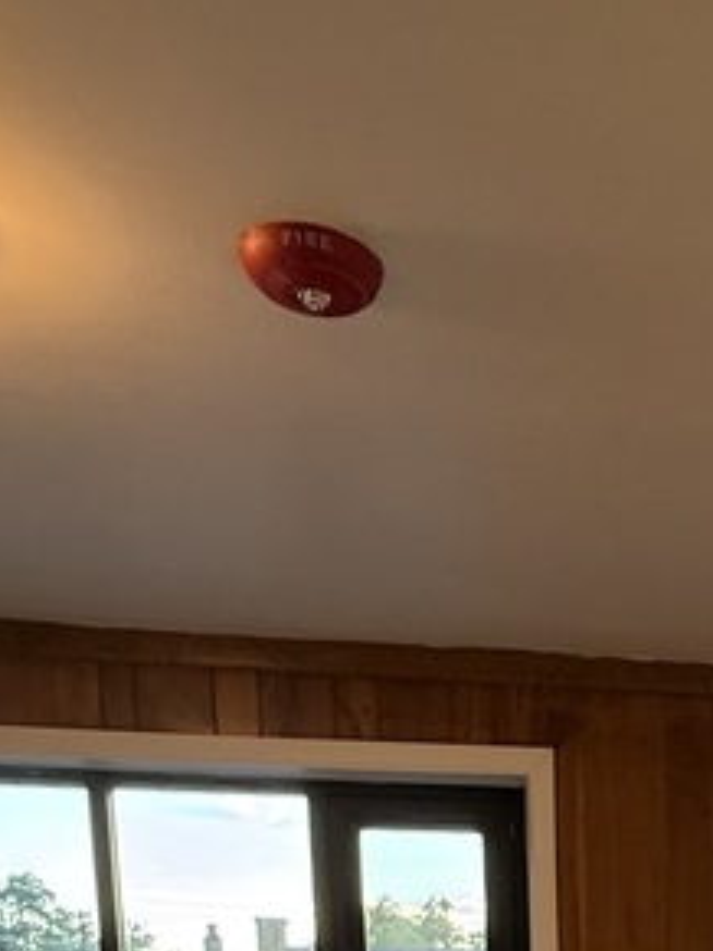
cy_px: 1333
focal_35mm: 52
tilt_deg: -11.5
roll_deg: -0.6
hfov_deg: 26.3
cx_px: 742
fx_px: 1429
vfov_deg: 28.0
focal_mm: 2.22
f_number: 2.2
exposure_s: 1/120
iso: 160
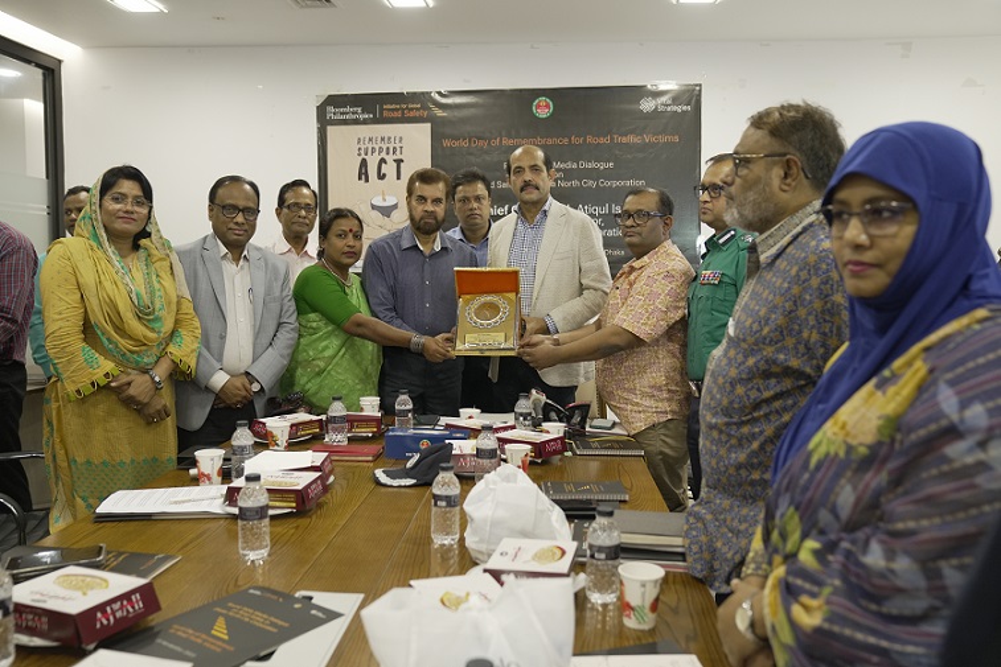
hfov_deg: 60.3
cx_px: 500
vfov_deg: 42.3
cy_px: 334
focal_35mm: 31
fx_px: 862
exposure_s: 1/200
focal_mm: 31
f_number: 3.5
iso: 2500
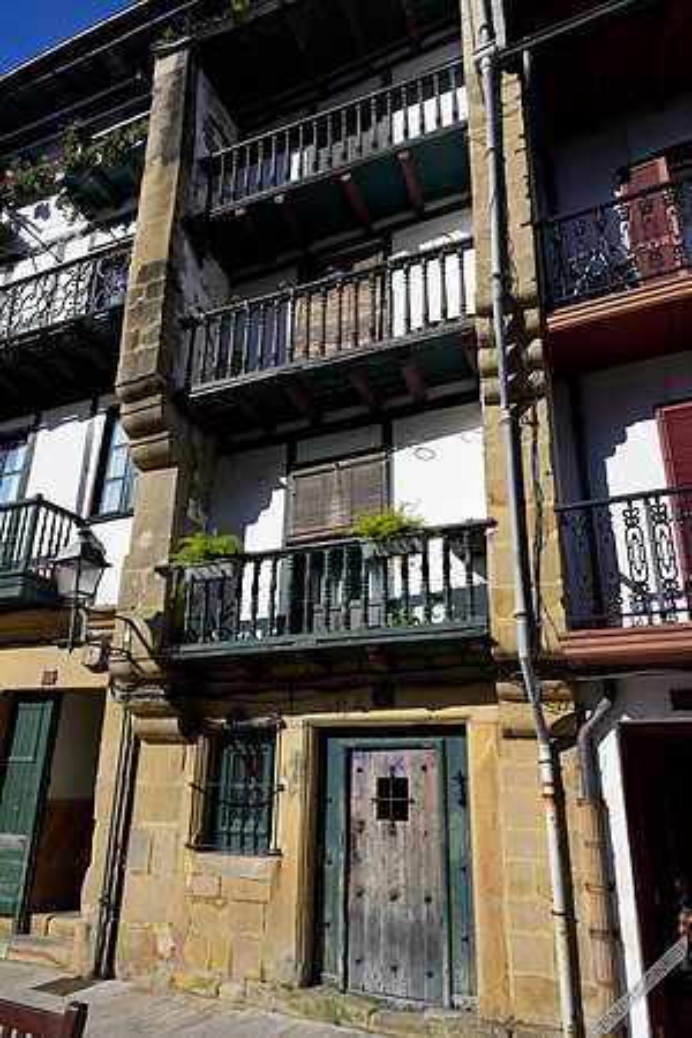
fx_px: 692
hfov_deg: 53.1
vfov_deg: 73.7
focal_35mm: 24
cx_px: 346
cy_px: 519
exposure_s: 1/400
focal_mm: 24
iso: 100
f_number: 8
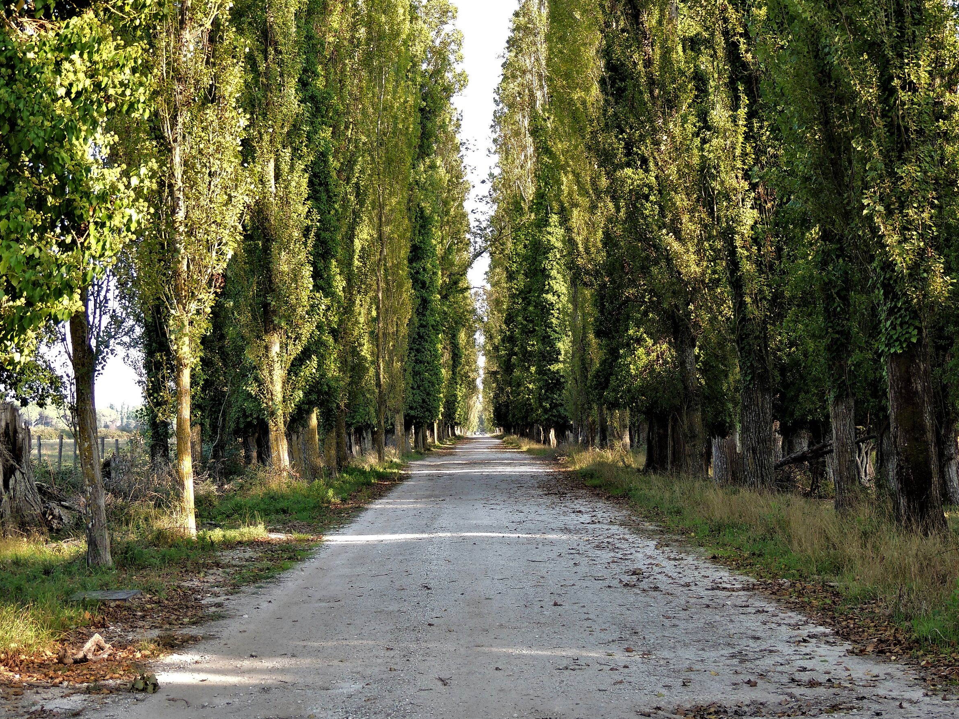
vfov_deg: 24.0
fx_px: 1690
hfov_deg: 31.7
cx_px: 485
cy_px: 362
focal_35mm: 61
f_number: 3.7
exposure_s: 1/80
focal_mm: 10.7
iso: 100
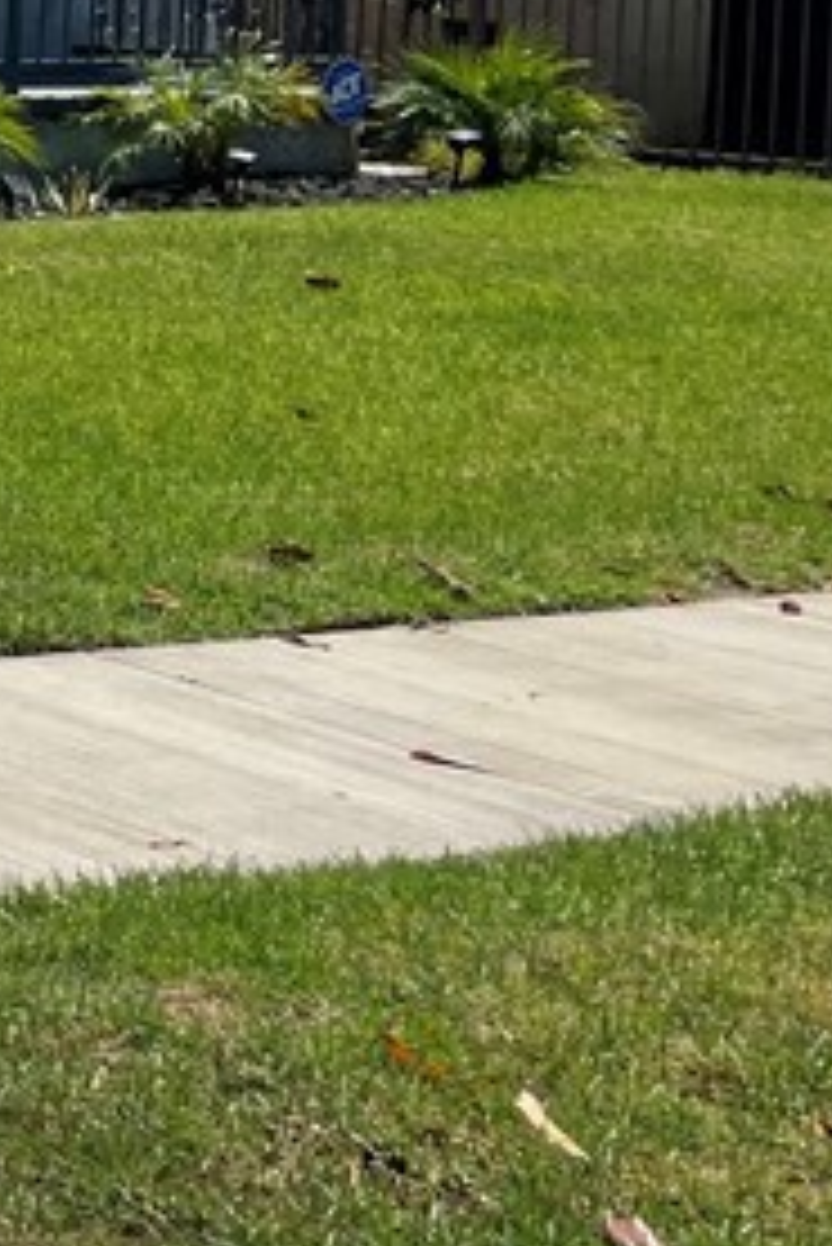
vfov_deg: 20.0
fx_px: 3462
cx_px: -1367
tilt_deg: -3.8
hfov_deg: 10.9
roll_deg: +0.0
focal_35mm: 100
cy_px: 126
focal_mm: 4.2
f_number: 1.6
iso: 32
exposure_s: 1/5051
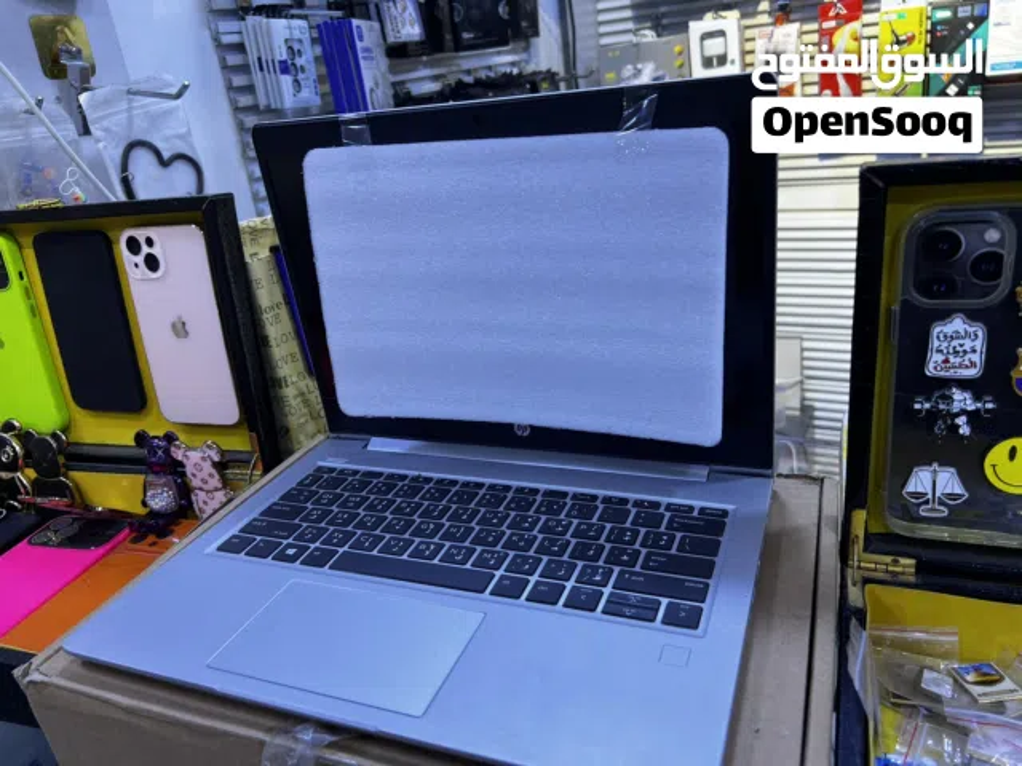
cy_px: 383
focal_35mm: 26
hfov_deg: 67.3
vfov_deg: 53.1
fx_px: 768
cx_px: 511
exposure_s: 1/100
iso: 40
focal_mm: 5.7
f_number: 1.5
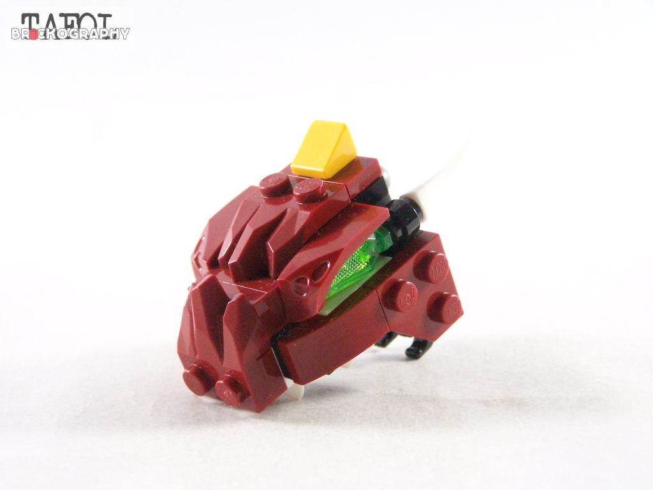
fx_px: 1415
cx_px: 326
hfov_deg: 26.0
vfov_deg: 19.6
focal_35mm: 75
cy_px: 245
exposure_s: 1/60
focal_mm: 12.4
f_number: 3.2
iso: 400
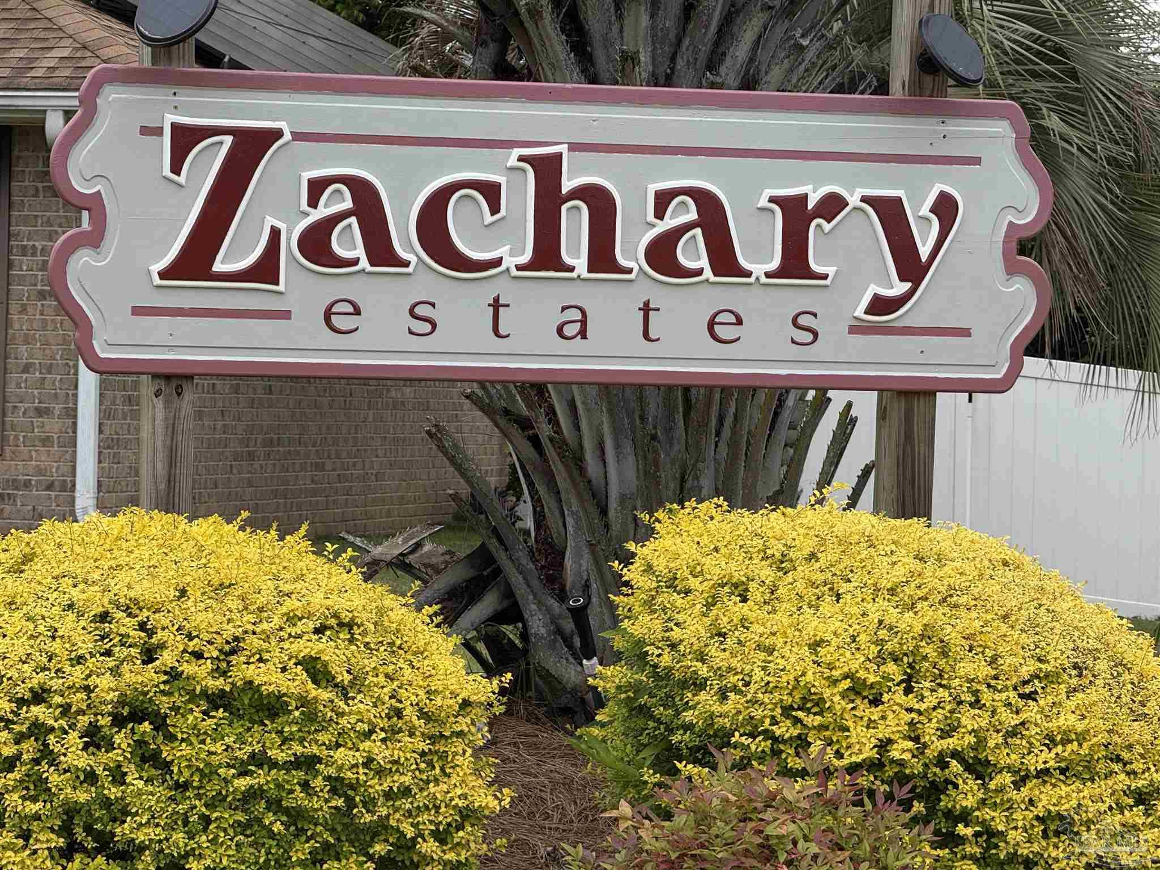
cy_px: 435
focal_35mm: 120
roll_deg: -1.5
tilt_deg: +0.7
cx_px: 580
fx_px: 4021
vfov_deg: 12.3
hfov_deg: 16.4
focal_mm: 15.66
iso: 50
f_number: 2.8
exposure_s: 1/830
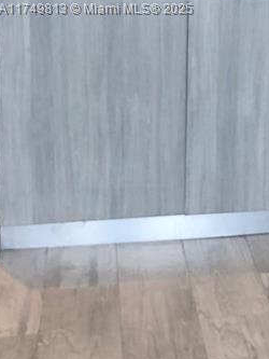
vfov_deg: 19.0
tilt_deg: -7.9
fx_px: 1046
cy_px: 10
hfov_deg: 13.2
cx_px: 480
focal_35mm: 101
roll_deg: -3.6
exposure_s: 1/30
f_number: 1.8
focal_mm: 4
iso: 25
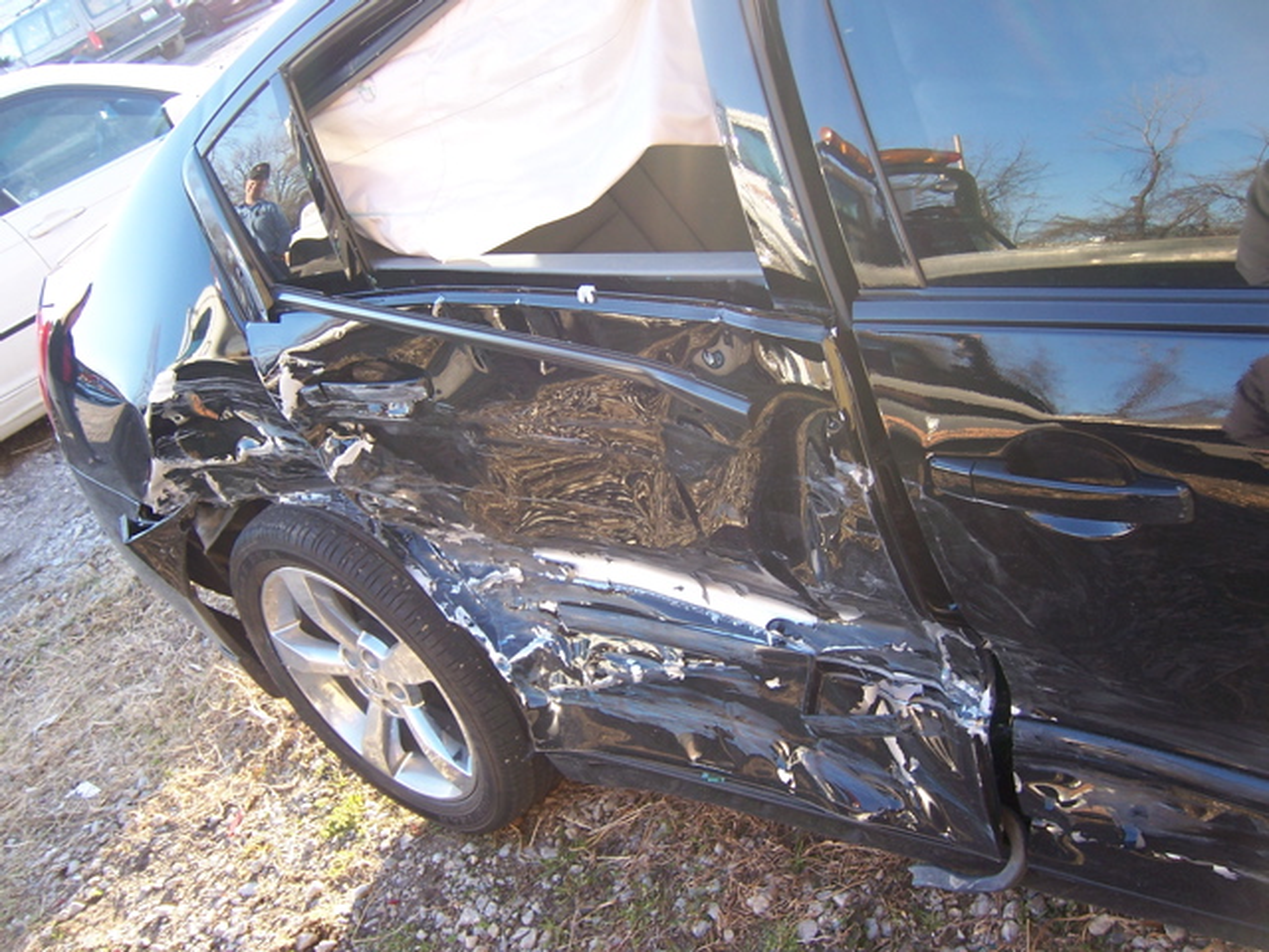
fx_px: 1320
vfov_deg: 39.7
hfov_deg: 51.4
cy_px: 476
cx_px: 634
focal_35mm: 36
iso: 80
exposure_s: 1/60
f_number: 2.8
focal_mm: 6.2
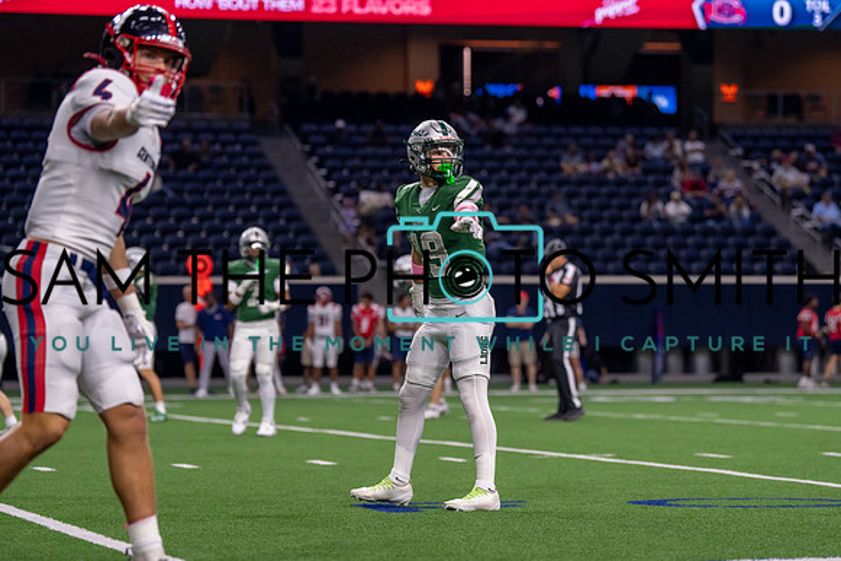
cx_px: 442
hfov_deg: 15.3
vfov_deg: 10.2
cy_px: 249
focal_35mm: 134
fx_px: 3134
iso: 2000
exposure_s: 1/1000
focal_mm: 113
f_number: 2.8
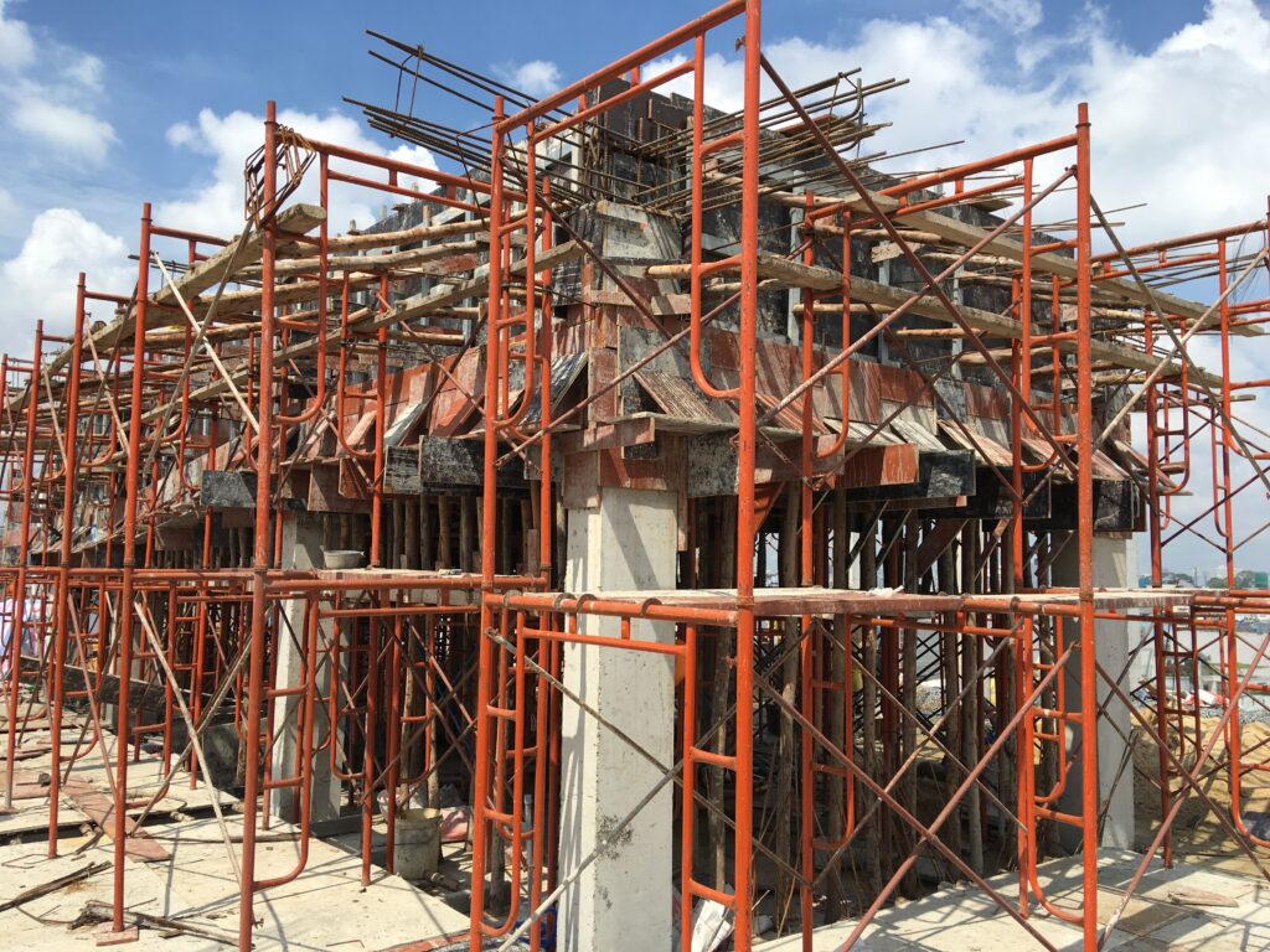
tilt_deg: +6.7
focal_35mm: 29
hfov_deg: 61.7
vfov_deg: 48.2
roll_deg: -1.7
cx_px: 635
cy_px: 476
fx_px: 1064
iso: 25
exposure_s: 1/1479
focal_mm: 4.15
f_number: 2.2
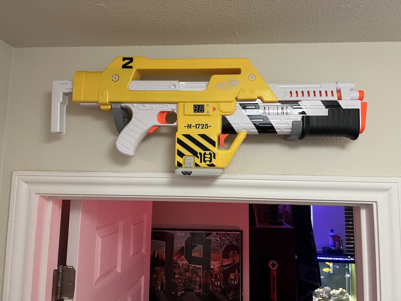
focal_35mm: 26
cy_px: 150
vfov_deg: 53.1
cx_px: 200
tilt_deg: +5.2
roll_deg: -0.7
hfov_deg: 67.3
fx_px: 301
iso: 320
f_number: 1.5
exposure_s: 1/60
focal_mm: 5.7
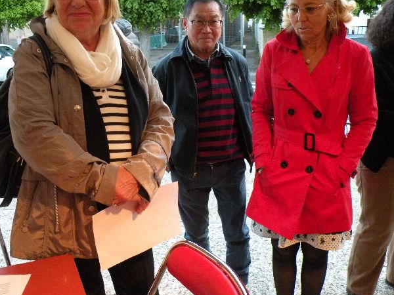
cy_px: 133
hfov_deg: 51.3
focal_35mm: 36
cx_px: 189
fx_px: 410
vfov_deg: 39.6
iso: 400
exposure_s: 1/125
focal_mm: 4.7
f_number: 2.8
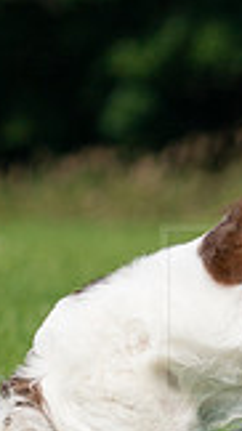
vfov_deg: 2.0
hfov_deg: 1.1
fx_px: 12253
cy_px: 358
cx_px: 415
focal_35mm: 1073
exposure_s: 1/4000
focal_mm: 286
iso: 400
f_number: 5.6
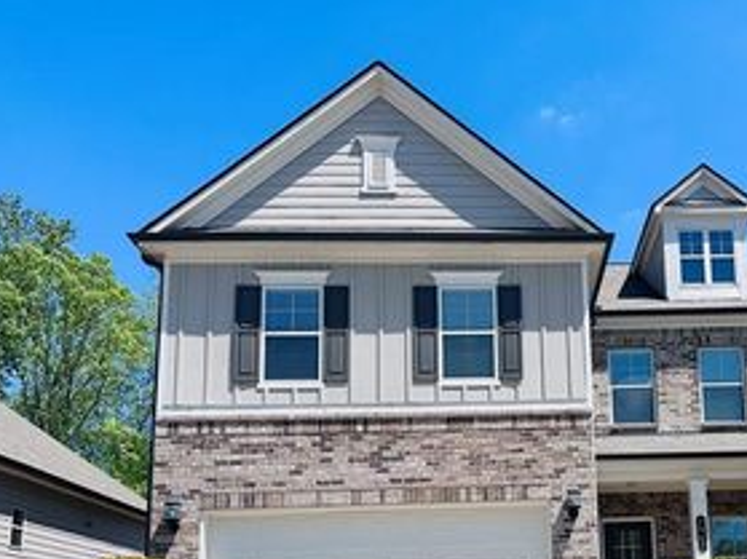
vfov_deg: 32.6
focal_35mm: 43
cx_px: 568
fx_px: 928
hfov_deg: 42.4
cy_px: 453
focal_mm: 6.86
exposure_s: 1/5848
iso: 80
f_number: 1.78
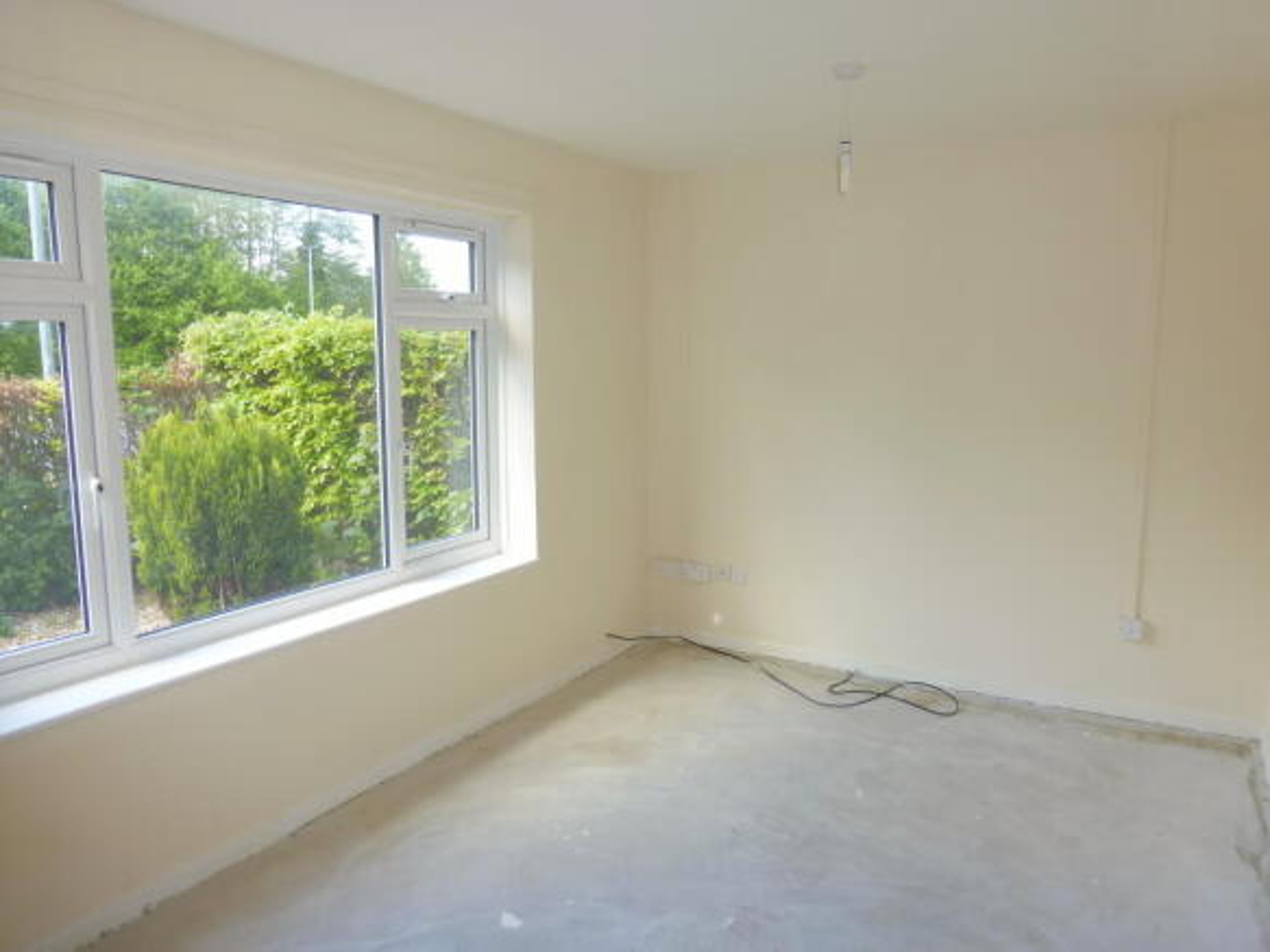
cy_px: 476
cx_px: 635
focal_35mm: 24
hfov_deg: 71.6
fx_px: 880
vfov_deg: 56.8
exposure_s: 1/80
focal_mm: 4.3
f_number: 3.3
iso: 100
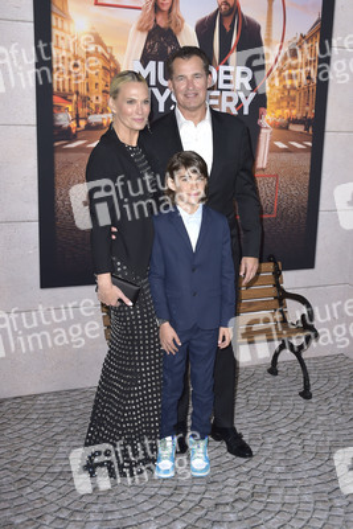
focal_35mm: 36
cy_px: 264
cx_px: 176
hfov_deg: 36.9
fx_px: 529
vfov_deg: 53.1
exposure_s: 1/250
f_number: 6.3
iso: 320
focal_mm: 36
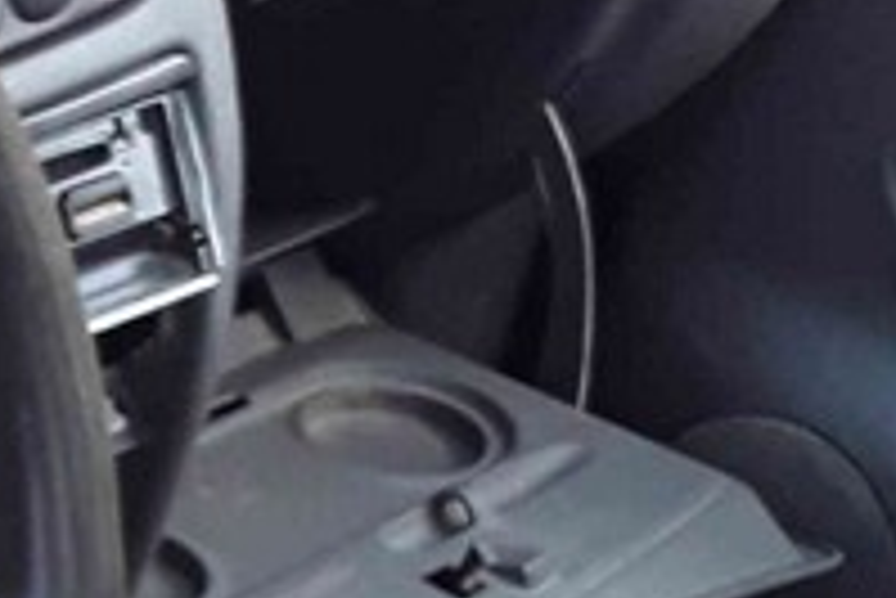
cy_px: 481
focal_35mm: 166
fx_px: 4134
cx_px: -500
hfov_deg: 11.8
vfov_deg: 8.3
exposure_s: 1/120
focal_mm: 3.3
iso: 64
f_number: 2.2
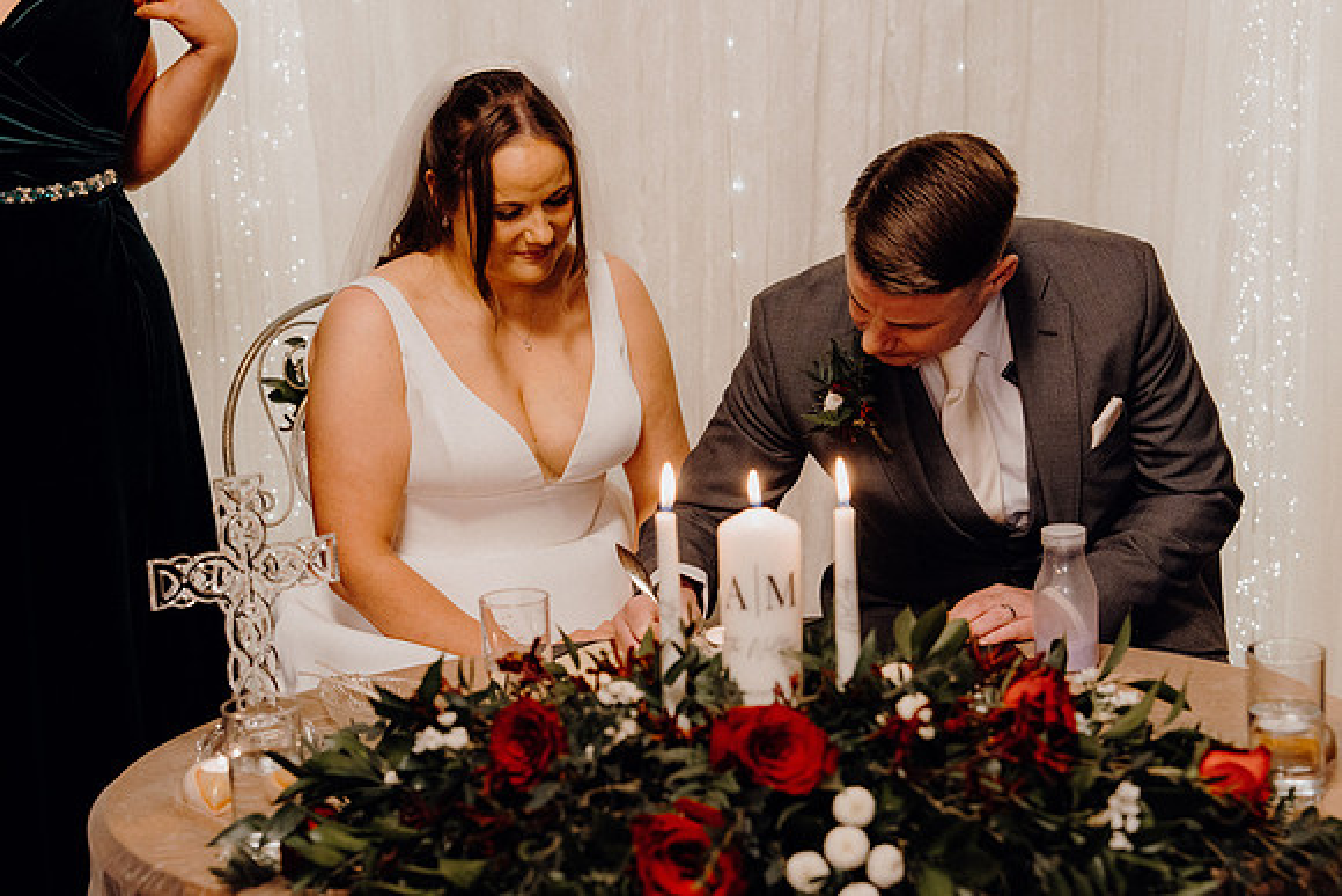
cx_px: 671
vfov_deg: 21.9
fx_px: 2312
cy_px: 448
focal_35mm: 62
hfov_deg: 32.4
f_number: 3.5
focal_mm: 62
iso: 3200
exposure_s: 1/160
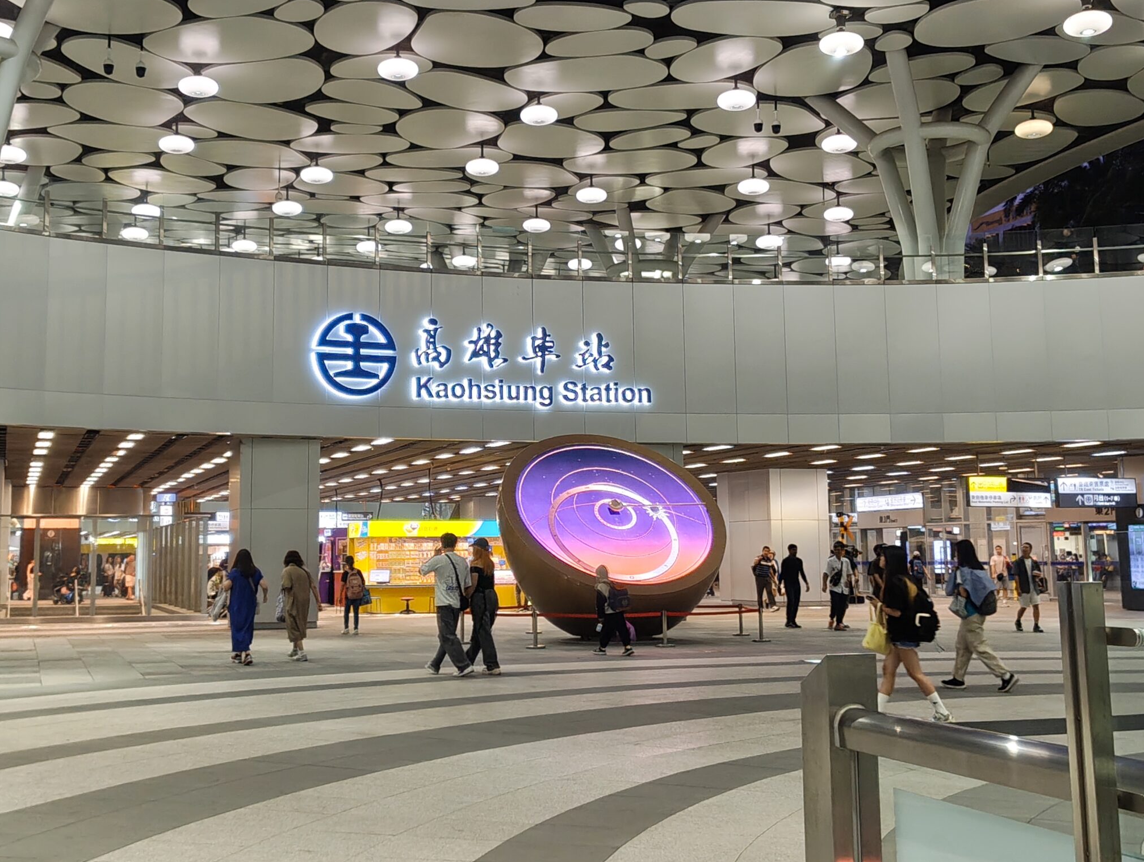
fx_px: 1556
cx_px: 489
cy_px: 362
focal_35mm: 47
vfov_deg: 30.9
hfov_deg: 40.3
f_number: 1.88
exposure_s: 1/50
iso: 195
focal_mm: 5.56
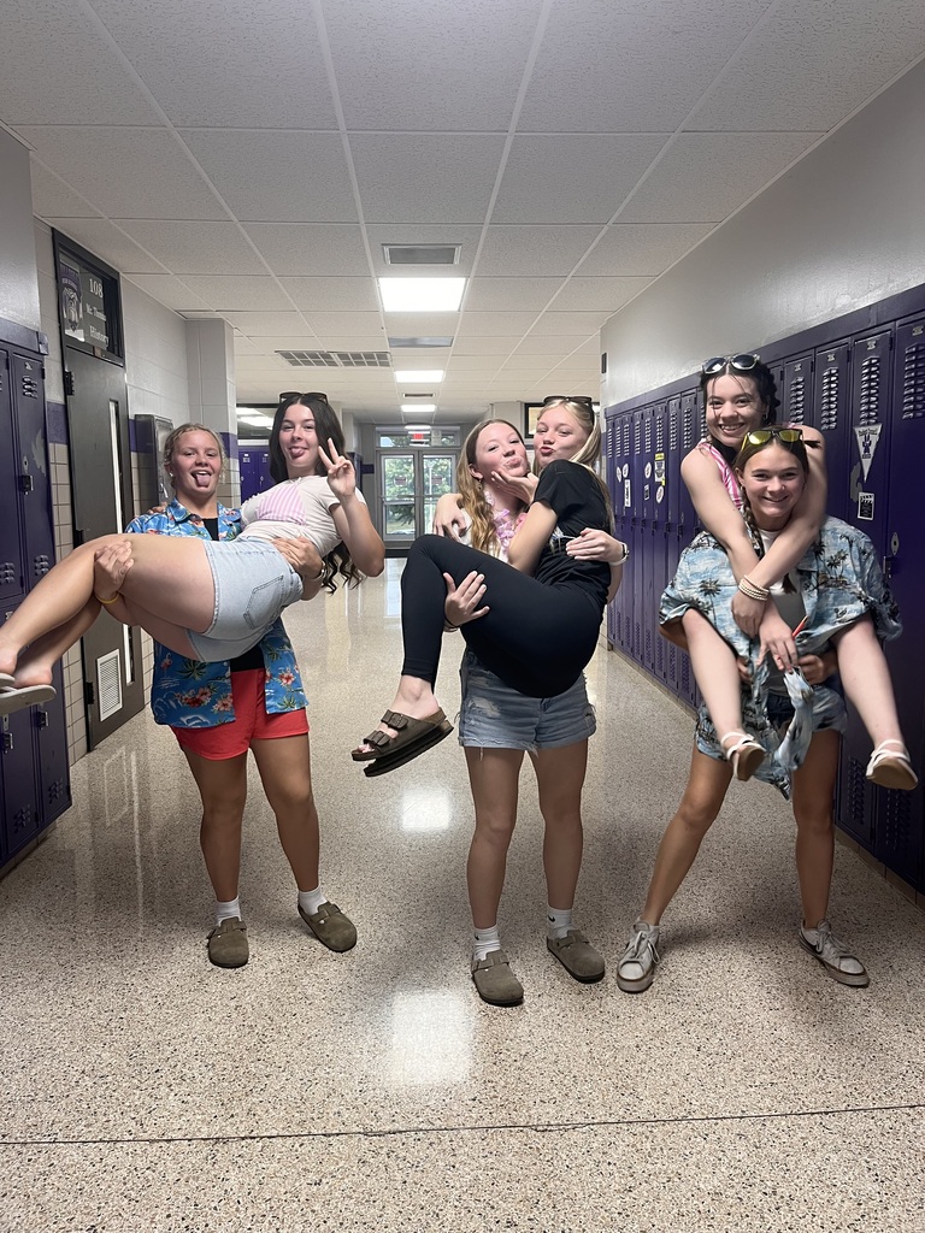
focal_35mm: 26
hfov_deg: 53.1
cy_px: 616
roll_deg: +0.6
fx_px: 926
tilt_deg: -7.2
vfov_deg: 67.3
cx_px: 462
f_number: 1.6
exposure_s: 1/60
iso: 100
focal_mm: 5.1
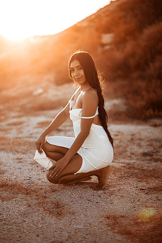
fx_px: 391
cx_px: 81
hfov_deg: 23.4
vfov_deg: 34.5
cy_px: 122
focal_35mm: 58
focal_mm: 58
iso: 80
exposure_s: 1/3200
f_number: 1.4
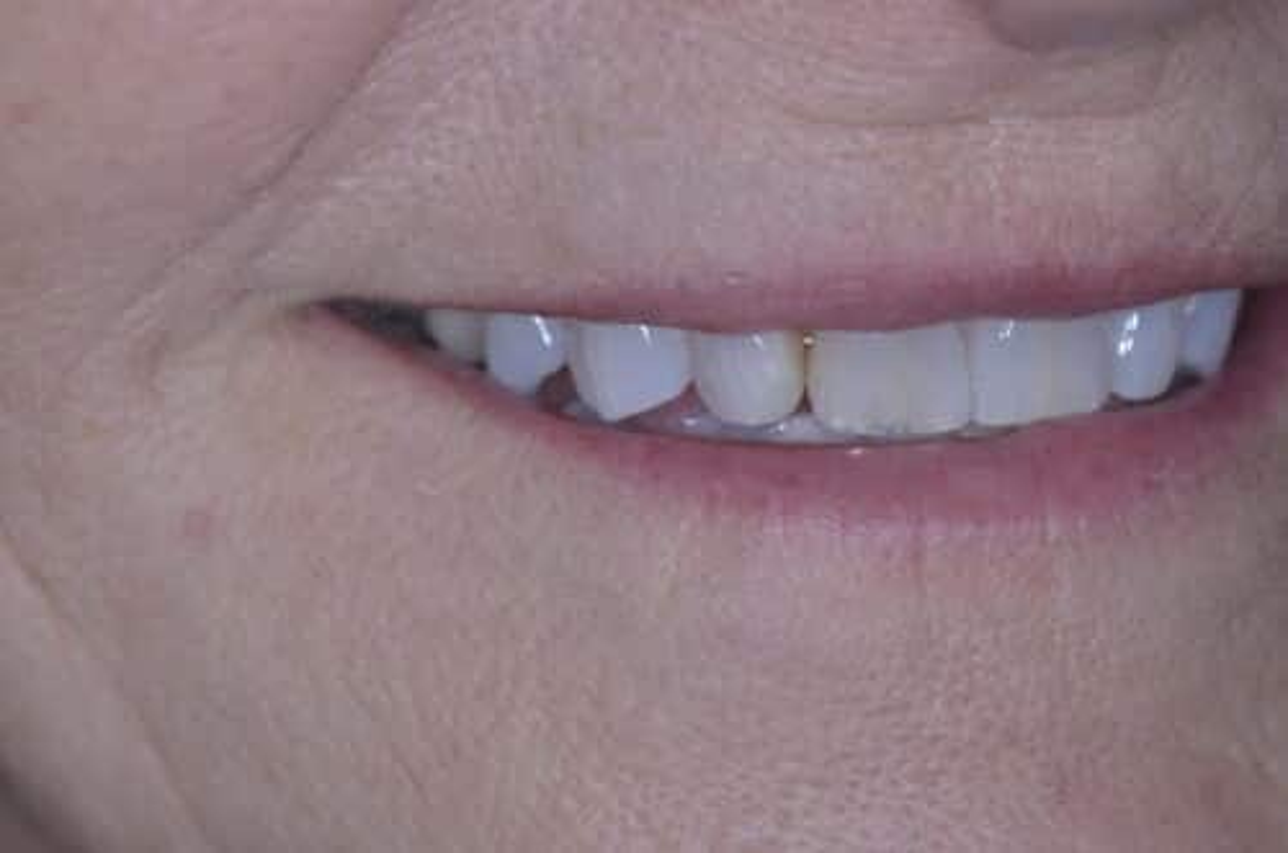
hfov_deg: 16.1
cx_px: 644
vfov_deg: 10.7
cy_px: 426
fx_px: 4552
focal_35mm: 128
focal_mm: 85
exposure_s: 1/250
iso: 125
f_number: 9
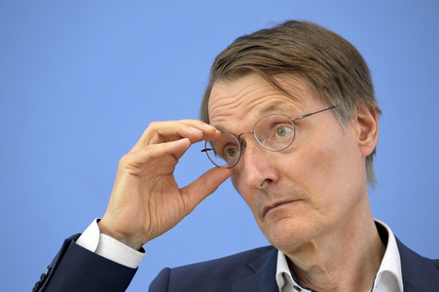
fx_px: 3656
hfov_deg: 6.9
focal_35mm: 300
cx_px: 220
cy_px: 146
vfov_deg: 4.6
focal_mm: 300
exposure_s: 1/500
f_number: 5.6
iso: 4000
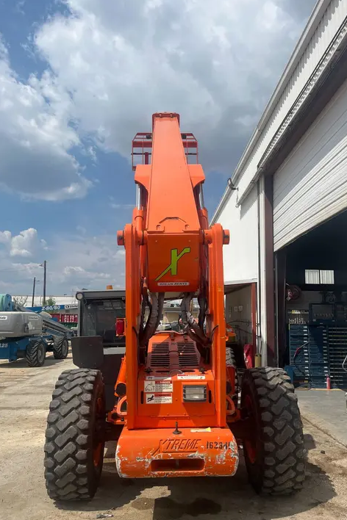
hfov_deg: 46.4
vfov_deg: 65.5
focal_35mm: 28
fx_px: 405
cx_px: 175
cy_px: 256
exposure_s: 1/6897
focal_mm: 5.1
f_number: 1.6
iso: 50
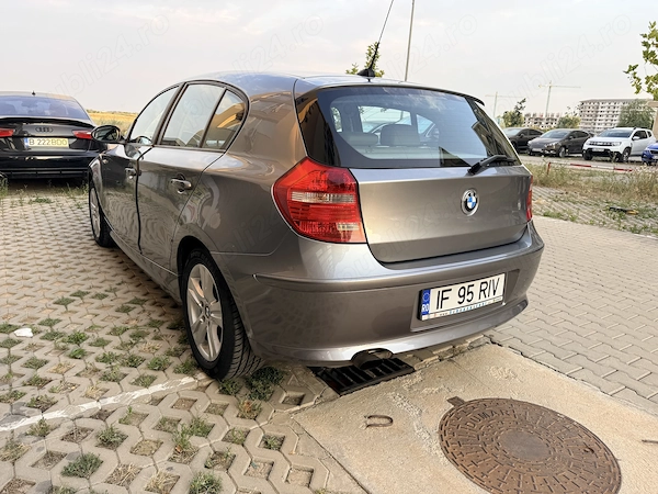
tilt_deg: -13.8
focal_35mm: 24
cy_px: 247
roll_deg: -2.9
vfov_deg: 56.8
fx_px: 456
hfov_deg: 71.6
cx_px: 329
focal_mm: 6.76
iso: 80
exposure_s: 1/335
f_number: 1.78
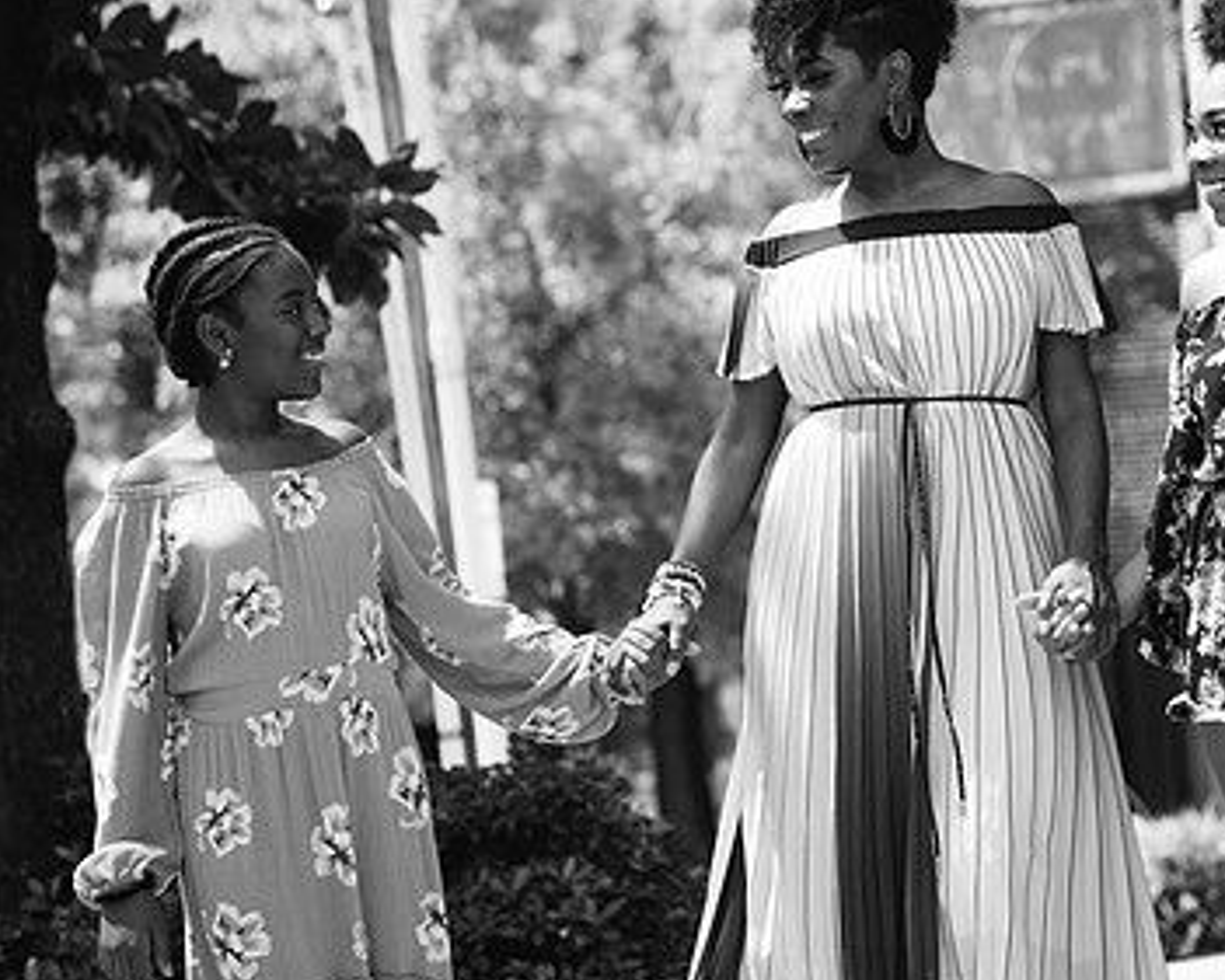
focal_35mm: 194
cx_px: 977
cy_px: 417
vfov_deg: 8.0
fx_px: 7035
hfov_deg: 9.9
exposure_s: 1/640
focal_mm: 125
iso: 160
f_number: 5.6
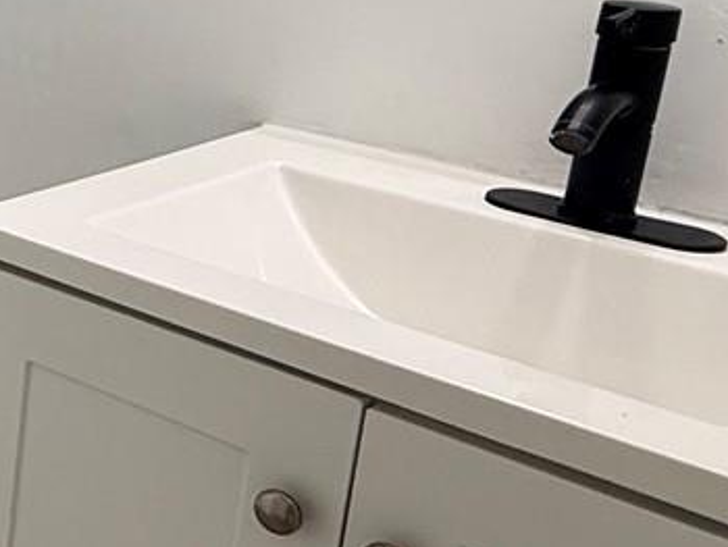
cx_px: -349
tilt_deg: -14.6
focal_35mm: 64
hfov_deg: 24.1
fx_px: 1347
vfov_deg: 22.7
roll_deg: -1.2
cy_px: 125
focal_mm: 2.22
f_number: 2.2
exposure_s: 1/120
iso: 160
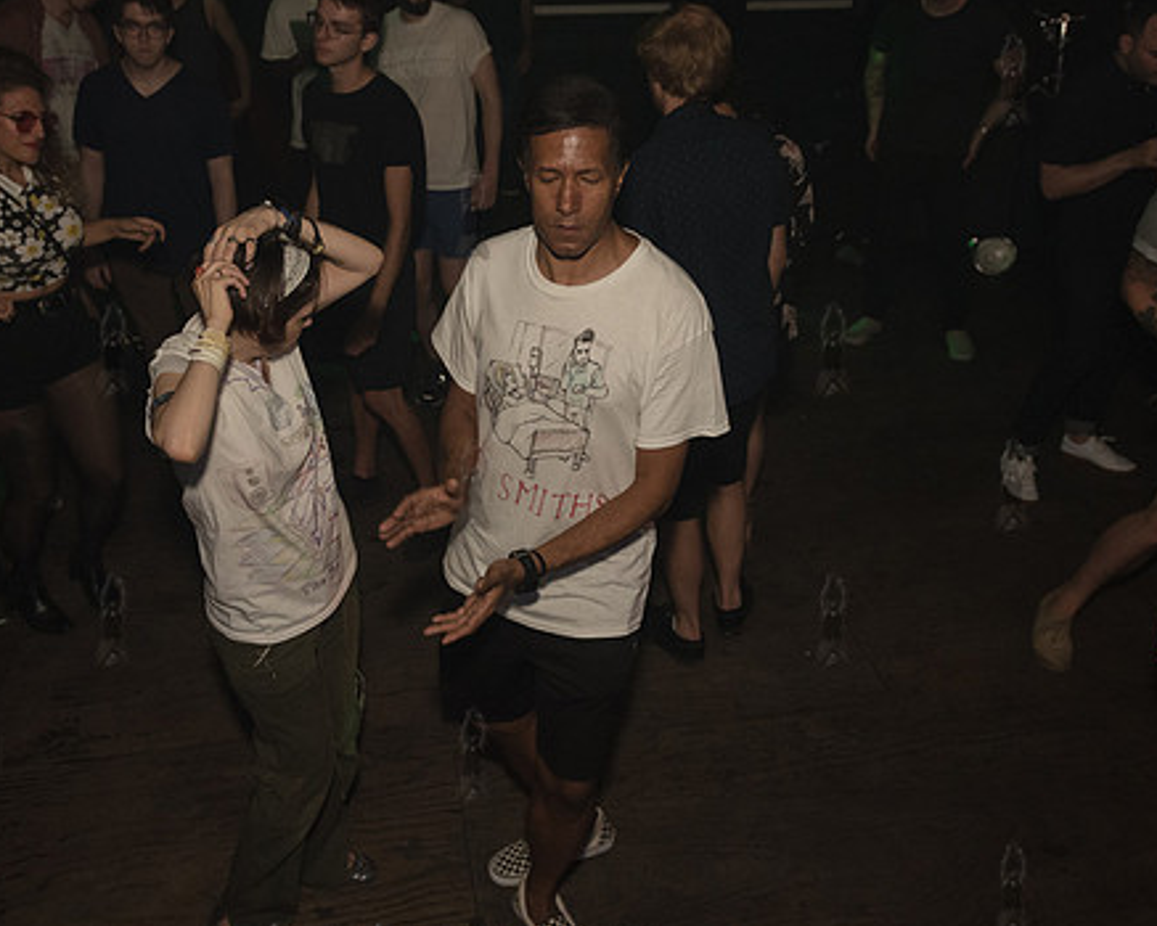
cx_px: 560
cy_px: 443
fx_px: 1268
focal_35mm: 37
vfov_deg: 40.1
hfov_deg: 49.1
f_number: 3.5
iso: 2000
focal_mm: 24
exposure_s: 1/250
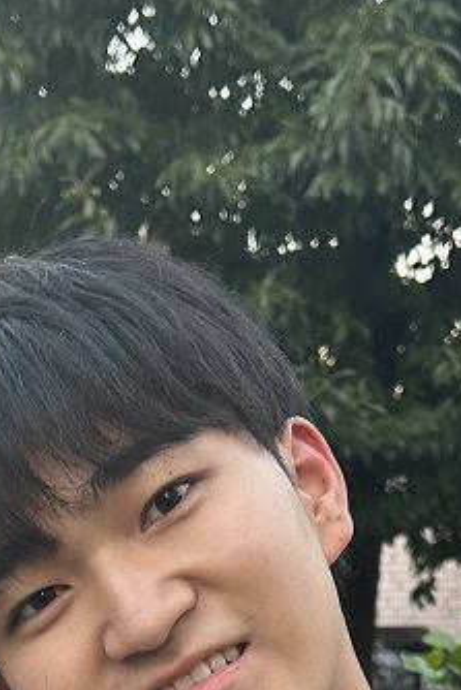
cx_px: 153
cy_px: 769
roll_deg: -1.1
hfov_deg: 14.0
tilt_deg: -3.2
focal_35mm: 98
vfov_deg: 19.9
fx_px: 1880
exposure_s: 1/121
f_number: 1.5
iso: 100
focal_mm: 5.7
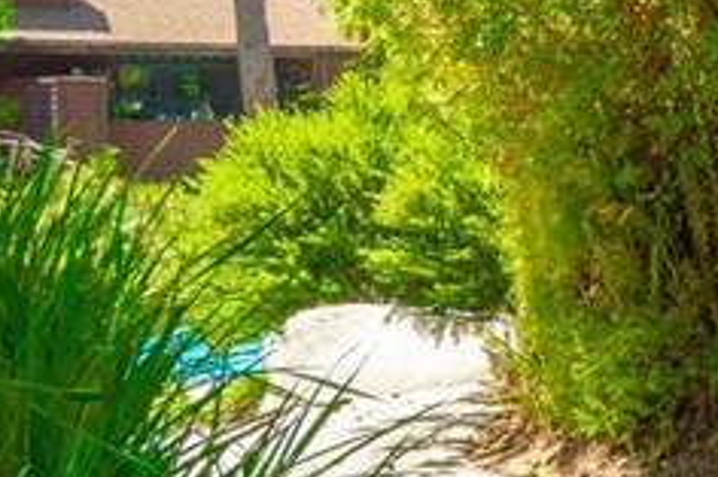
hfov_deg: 19.7
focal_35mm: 65
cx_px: 1381
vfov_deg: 20.7
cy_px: 128
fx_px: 1295
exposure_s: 1/200
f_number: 7.1
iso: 100
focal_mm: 10
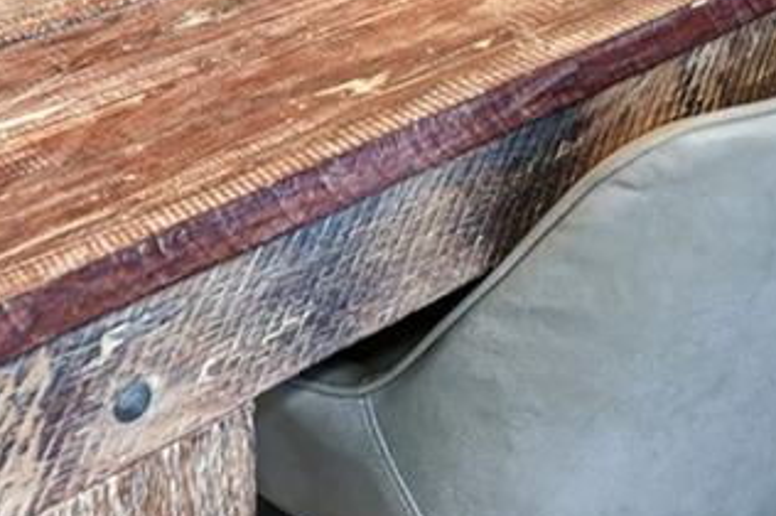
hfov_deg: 25.1
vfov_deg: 13.5
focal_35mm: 76
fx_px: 1637
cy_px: -695
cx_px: 810
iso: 100
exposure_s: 1/50
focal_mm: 15
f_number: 5.6
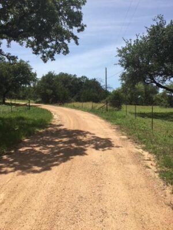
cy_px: 115
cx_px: 86
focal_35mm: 29
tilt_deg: +1.2
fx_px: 193
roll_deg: -0.4
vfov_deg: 61.7
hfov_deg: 48.2
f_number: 2.2
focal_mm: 4.15
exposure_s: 1/1789
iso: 25
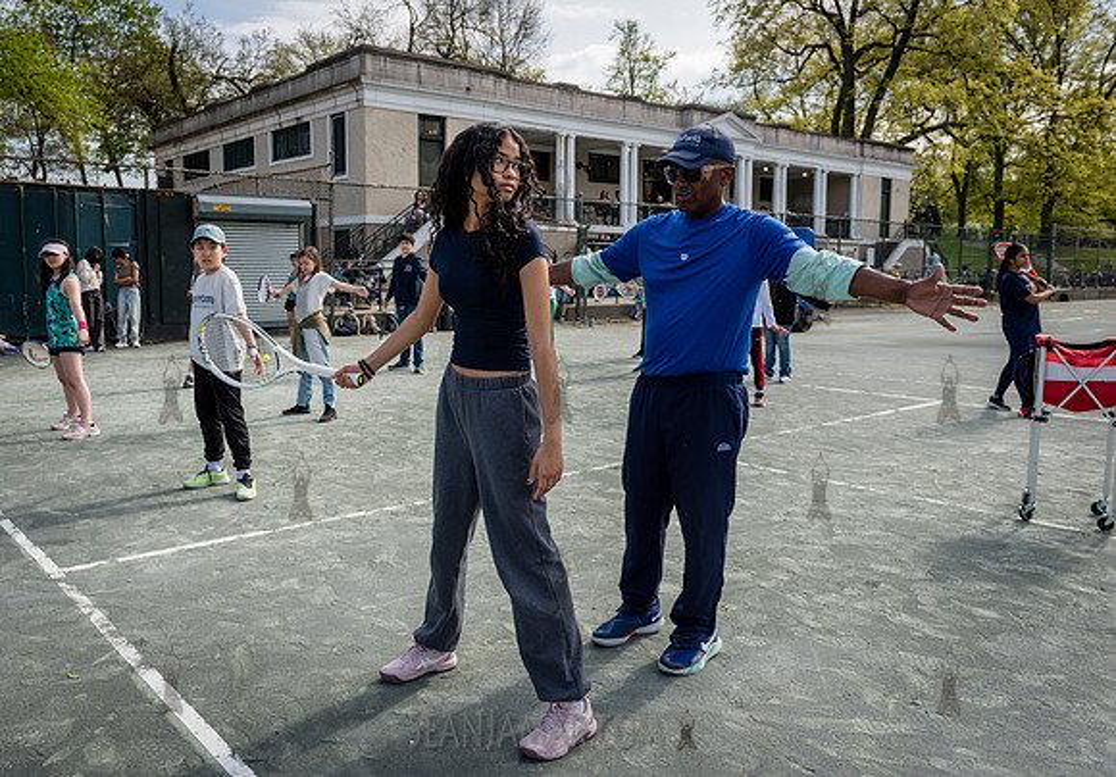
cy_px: 368
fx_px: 915
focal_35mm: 29
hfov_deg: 62.6
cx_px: 503
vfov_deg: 46.0
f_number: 4.5
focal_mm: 26
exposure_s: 1/400
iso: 100
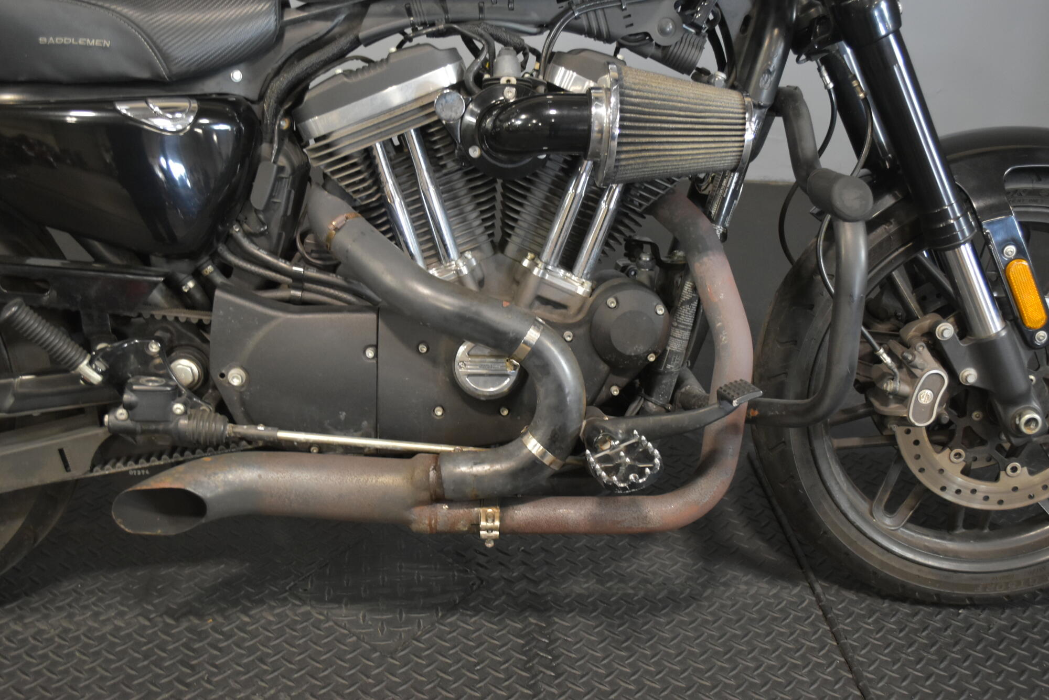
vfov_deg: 34.2
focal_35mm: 39
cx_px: 524
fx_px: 1137
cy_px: 350
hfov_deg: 49.5
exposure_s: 1/25
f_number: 4.2
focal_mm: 26
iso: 1600
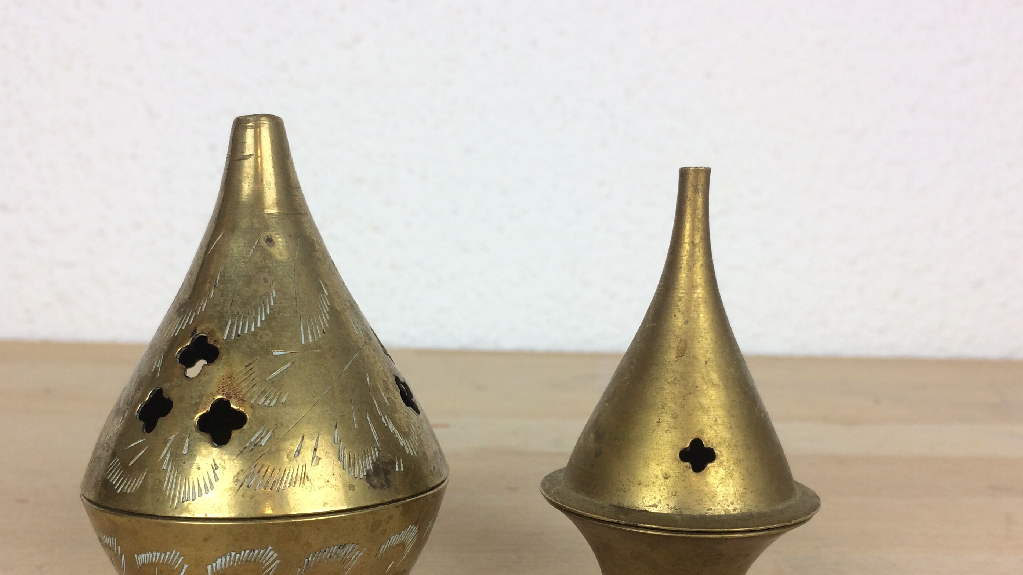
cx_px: 478
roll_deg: -1.8
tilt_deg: -11.4
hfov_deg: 54.0
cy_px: 421
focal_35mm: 37
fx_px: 1004
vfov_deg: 31.5
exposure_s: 1/100
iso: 64
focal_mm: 4.15
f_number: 2.2
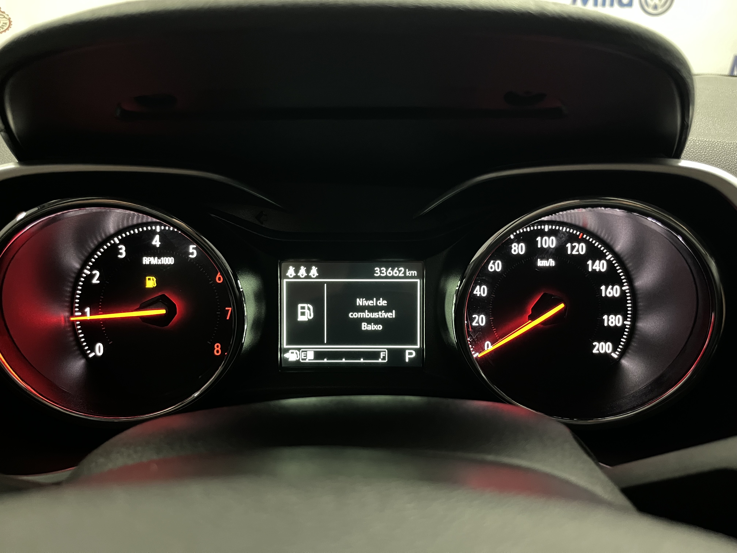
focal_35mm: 26
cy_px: 276
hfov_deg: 67.3
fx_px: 554
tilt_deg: -21.7
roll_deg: +0.3
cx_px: 368
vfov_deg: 53.1
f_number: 1.6
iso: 640
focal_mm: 5.1
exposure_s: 1/30
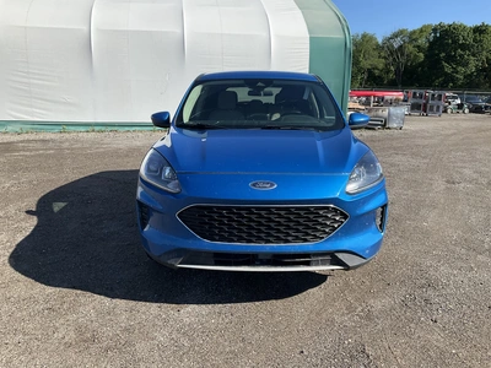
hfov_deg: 61.7
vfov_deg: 48.2
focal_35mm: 29
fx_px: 411
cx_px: 246
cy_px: 184
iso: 25
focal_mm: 3
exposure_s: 1/1675
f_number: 1.8
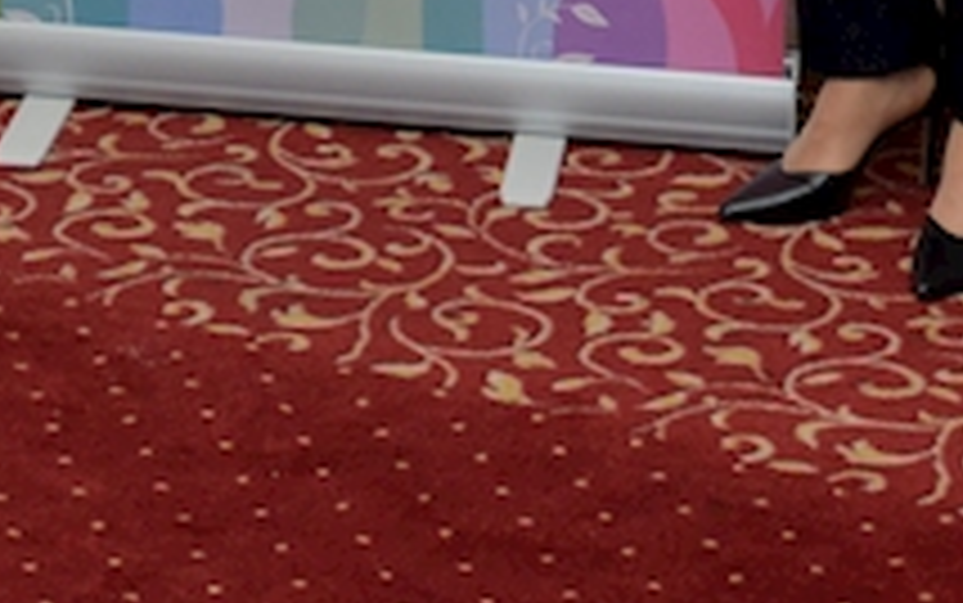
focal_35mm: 200
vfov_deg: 6.2
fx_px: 5252
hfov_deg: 10.5
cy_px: -990
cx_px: 313
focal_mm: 35
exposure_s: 1/60
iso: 800
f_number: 7.1
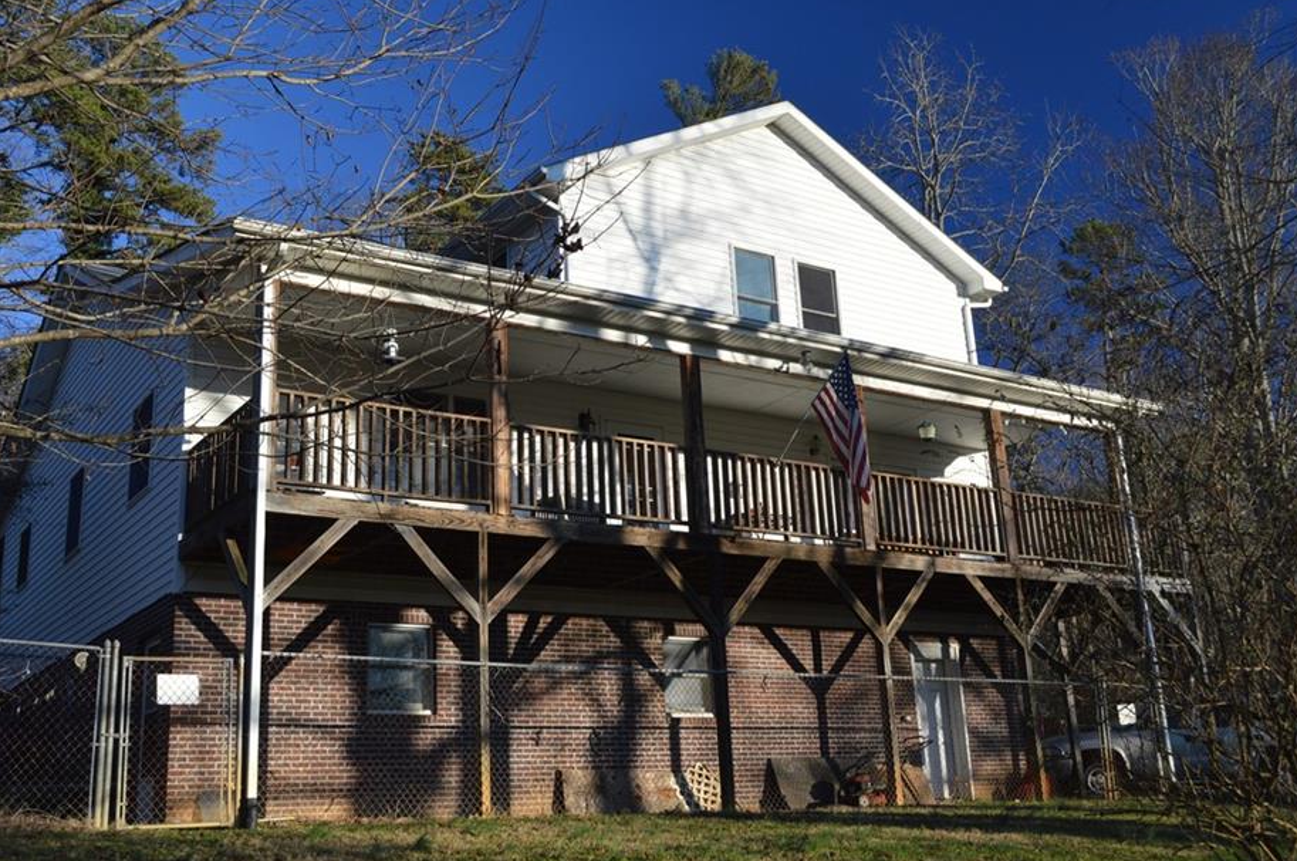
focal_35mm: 37
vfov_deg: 35.8
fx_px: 1331
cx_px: 612
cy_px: 425
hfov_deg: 51.9
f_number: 5.6
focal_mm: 22
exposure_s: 1/125
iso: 160
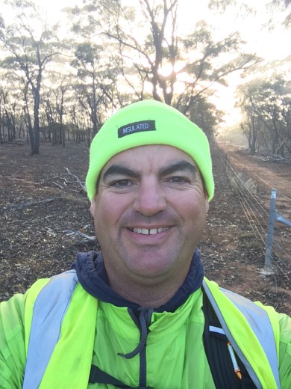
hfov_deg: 45.4
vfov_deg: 58.4
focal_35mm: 31
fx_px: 347
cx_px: 146
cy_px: 194
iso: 64
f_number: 2.4
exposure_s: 1/120
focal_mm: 2.15
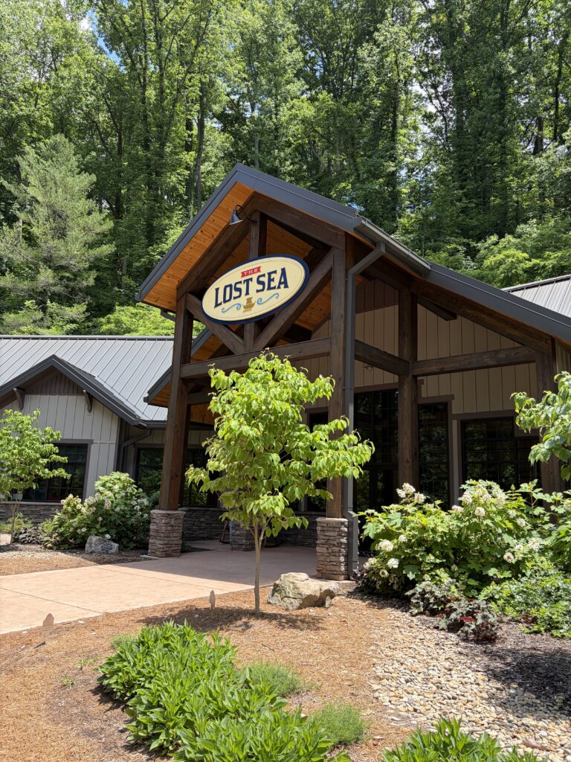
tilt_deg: +12.5
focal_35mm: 26
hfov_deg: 53.1
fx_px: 572
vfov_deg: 67.3
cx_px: 286
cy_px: 381
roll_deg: -1.6
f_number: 1.6
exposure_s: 1/801
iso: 50
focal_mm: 5.96
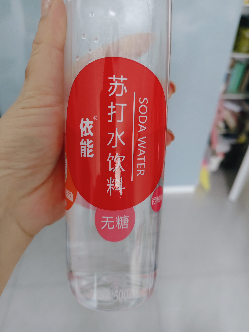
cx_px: 124
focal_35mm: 23
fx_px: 221
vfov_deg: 73.9
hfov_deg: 58.9
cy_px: 166
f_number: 1.88
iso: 2707
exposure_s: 1/100
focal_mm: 5.56
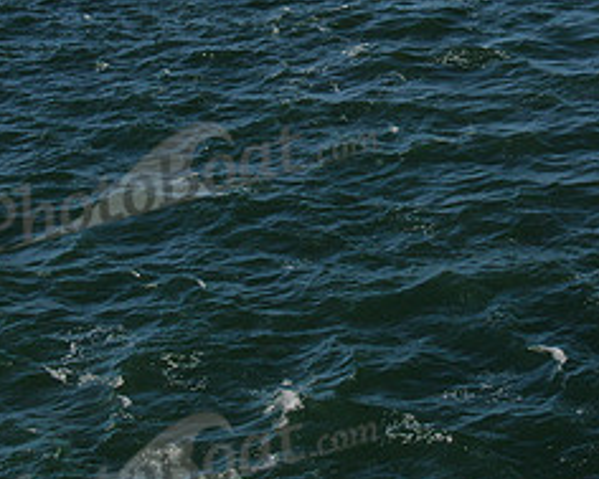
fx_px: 2040
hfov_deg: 16.5
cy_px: -6
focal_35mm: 115
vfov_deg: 13.2
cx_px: 528
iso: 100
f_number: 3.8
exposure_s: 1/1600
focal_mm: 8.6
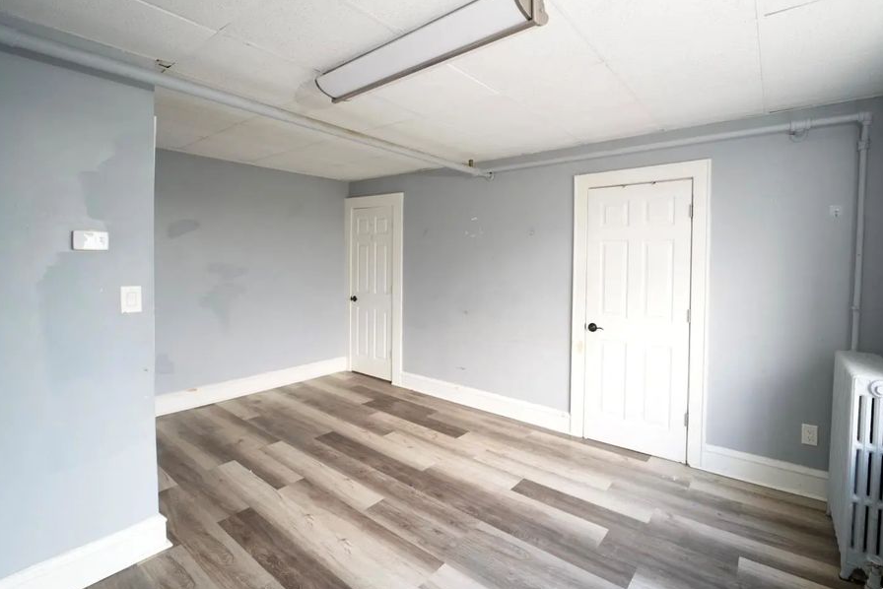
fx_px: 393
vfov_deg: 73.6
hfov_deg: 96.5
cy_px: 268
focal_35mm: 16
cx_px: 478
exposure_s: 1/160
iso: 1250
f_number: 4.5
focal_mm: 14
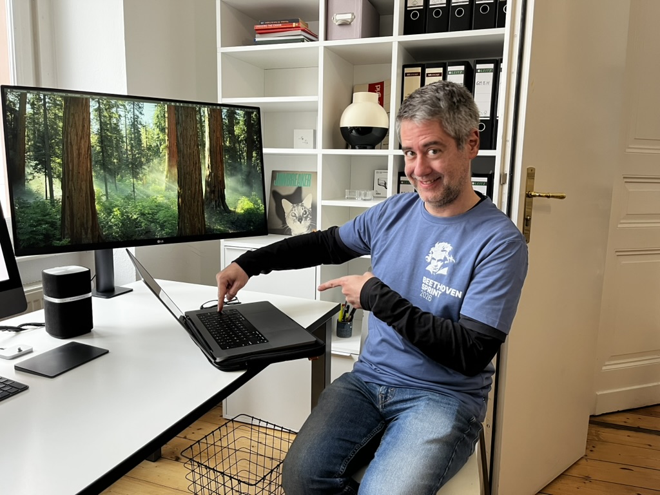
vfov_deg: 53.1
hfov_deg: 67.3
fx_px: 496
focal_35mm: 26
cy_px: 248
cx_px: 330
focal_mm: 5.1
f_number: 1.6
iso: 80
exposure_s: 1/50
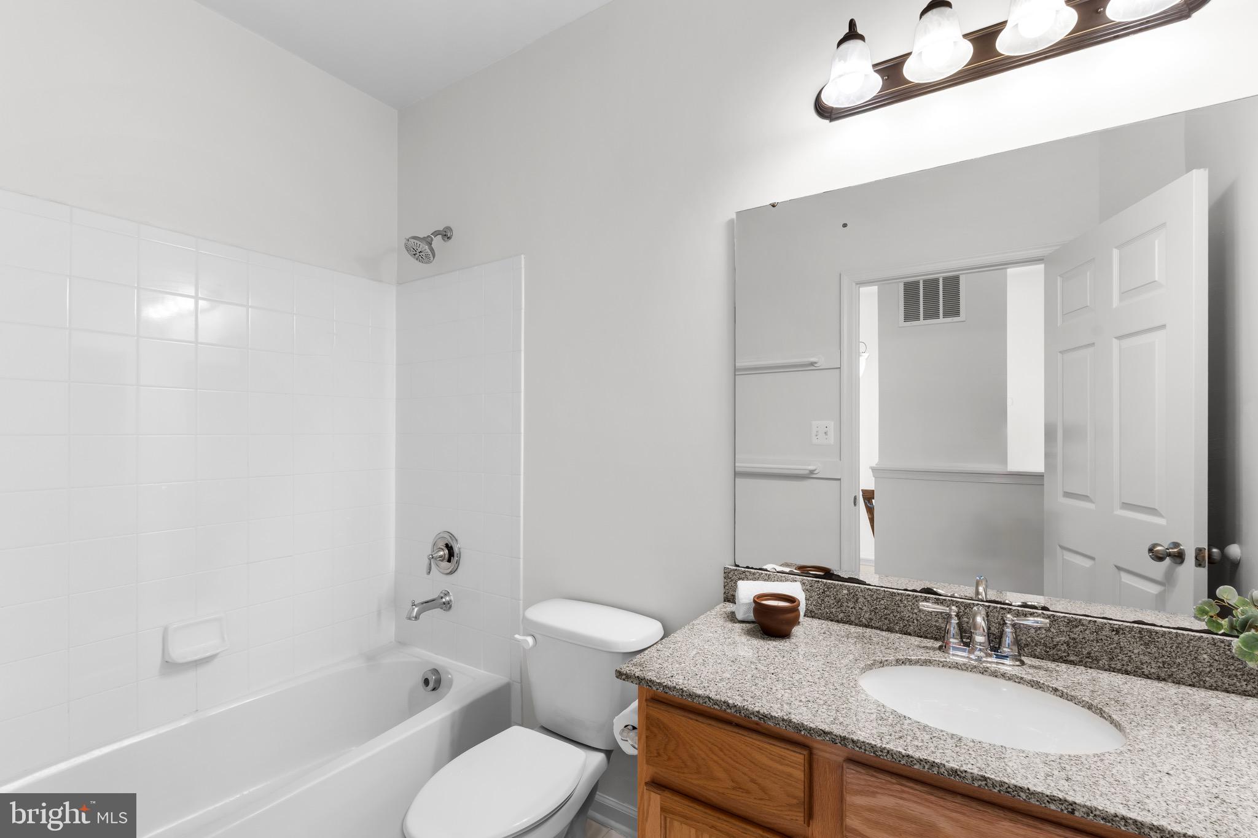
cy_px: 419
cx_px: 629
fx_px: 559
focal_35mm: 16
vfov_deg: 73.7
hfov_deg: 96.7
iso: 100
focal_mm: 16
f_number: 9
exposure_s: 1/1.67
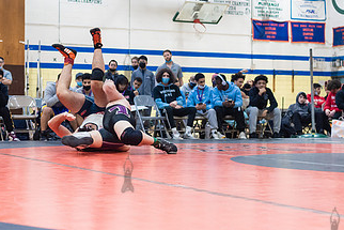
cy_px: 99
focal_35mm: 72
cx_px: 107
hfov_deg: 27.8
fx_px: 688
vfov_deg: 18.9
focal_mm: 35
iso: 4000
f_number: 3.5
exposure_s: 1/400
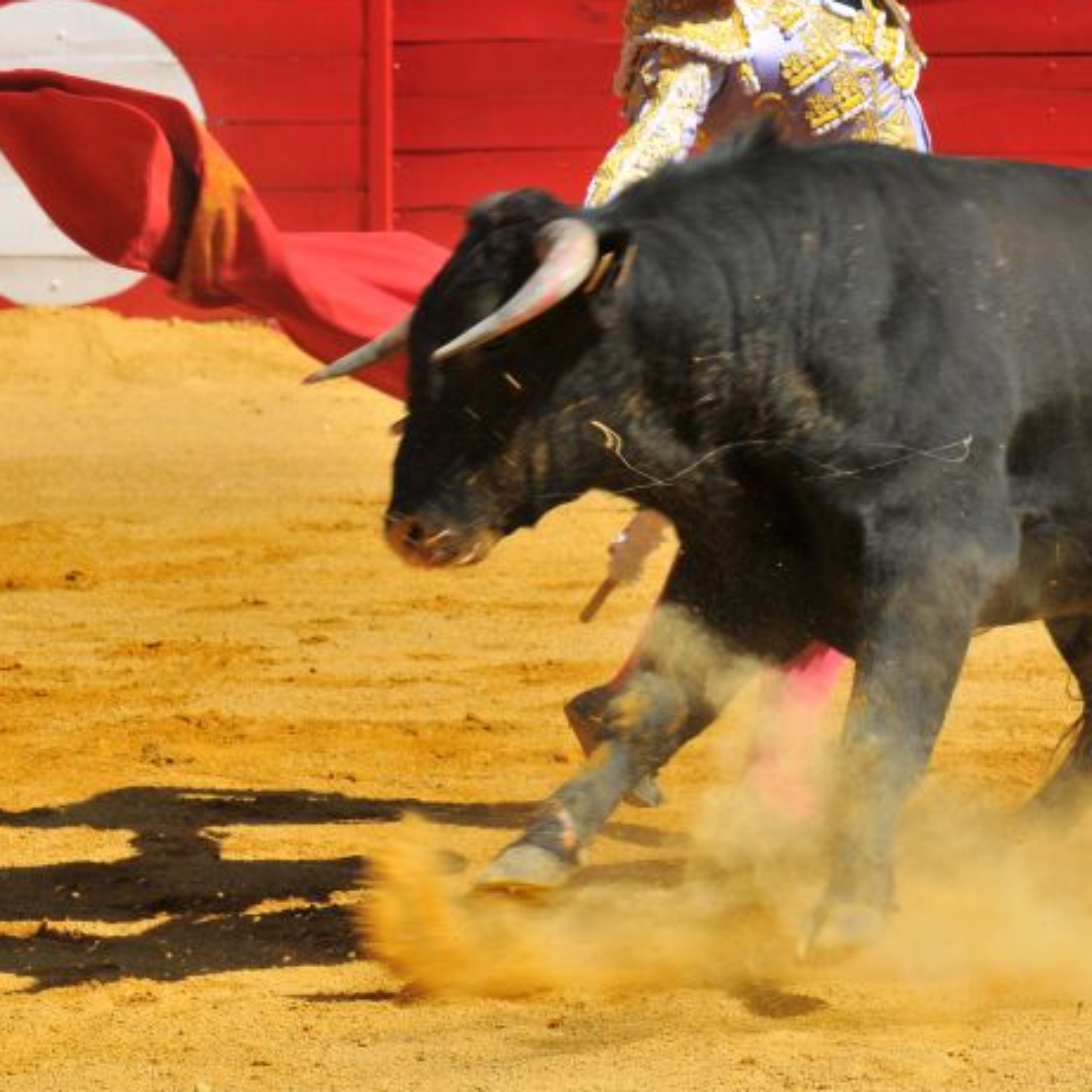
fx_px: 8673
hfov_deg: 7.2
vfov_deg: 7.2
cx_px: 677
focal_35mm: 243
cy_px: 362
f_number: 9.5
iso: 200
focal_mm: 86
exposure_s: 1/350
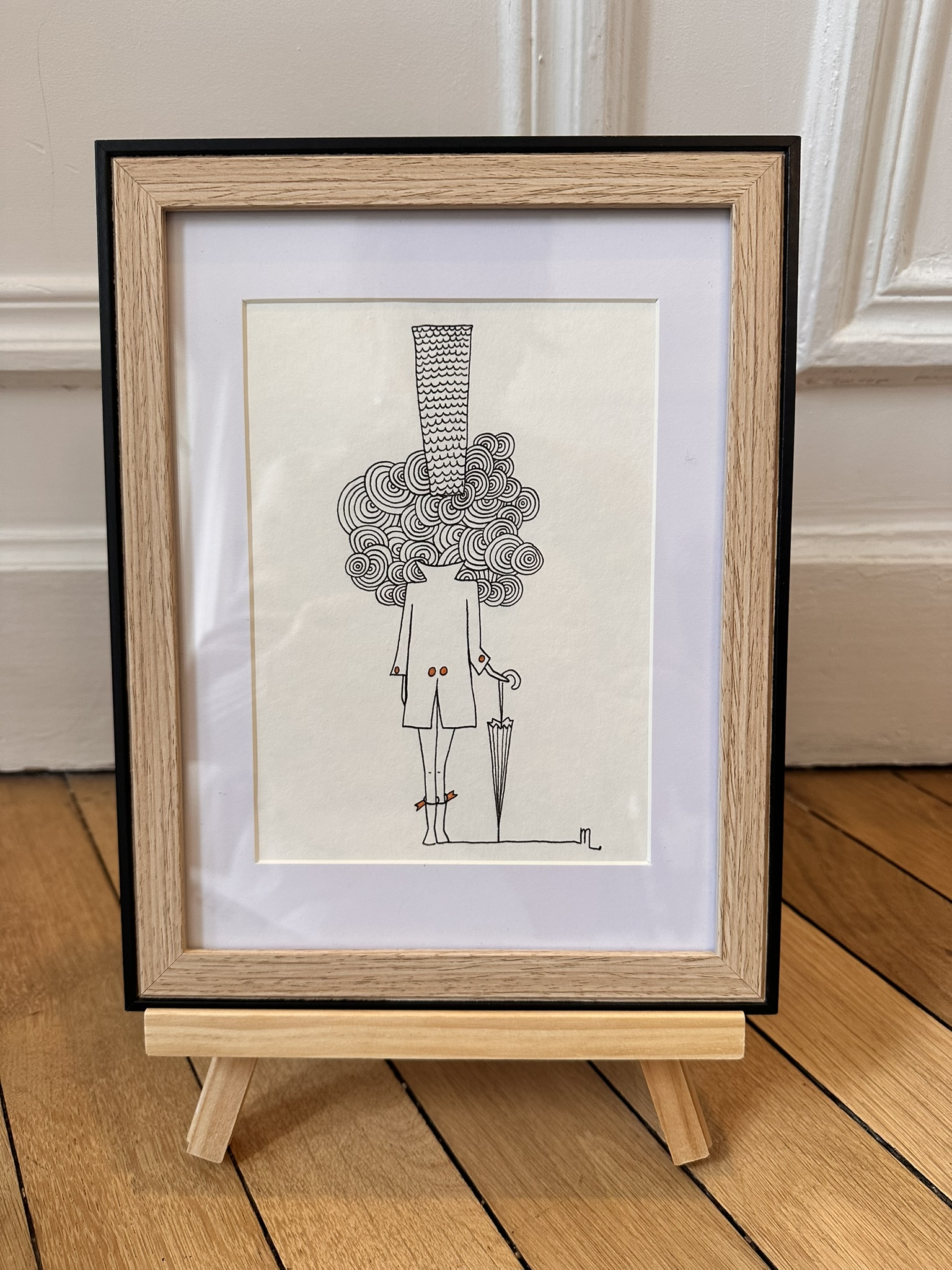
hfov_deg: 56.8
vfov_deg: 71.6
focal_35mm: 24
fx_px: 880
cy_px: 635
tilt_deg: -27.4
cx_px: 476
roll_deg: +0.6
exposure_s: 1/121
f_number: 1.78
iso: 160
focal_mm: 6.86
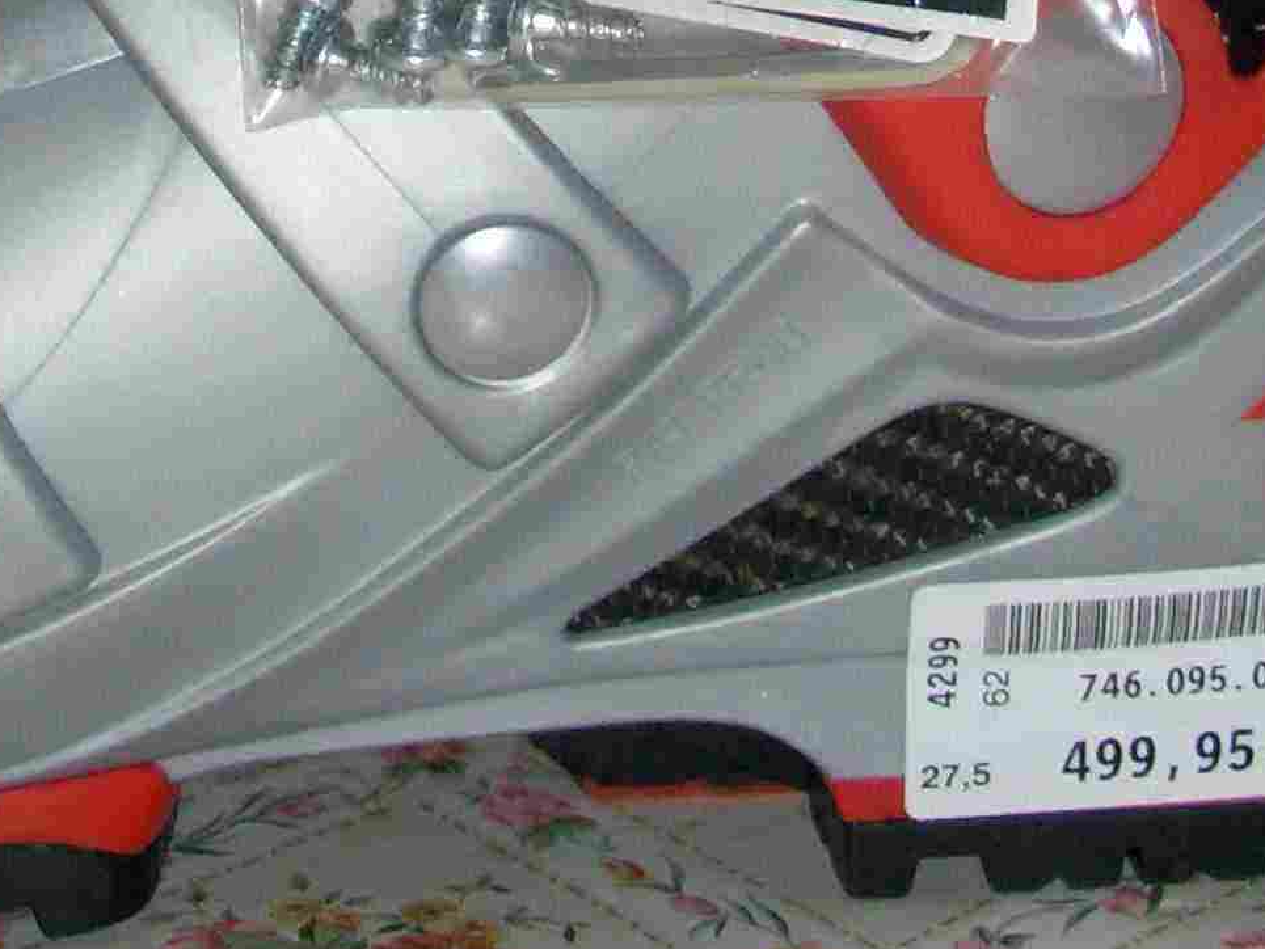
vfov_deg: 12.7
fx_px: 3838
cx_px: 319
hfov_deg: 18.6
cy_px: -800
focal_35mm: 105
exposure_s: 1/60
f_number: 2.8
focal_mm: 7.1
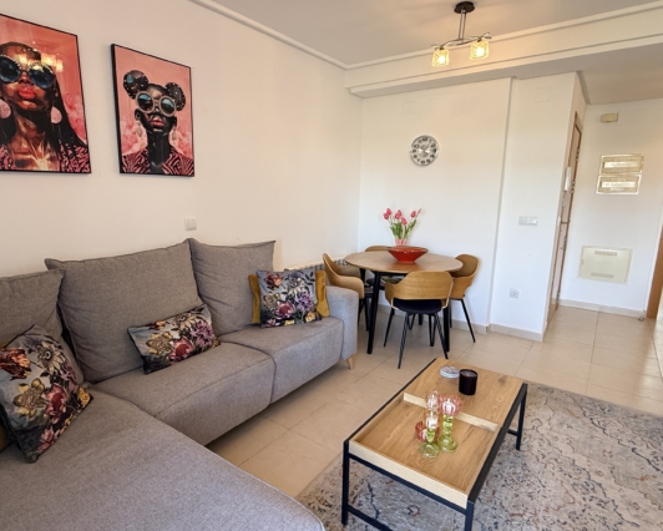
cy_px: 268
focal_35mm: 15
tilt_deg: -11.1
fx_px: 294
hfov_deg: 96.7
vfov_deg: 84.1
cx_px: 319
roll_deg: +0.1
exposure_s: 1/100
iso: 160
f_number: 2.2
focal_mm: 2.22
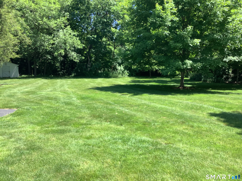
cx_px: 121
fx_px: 217
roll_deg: +0.7
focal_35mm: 31
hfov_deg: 58.4
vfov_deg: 45.4
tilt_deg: -6.9
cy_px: 90
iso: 25
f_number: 2.4
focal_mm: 3.3
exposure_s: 1/338
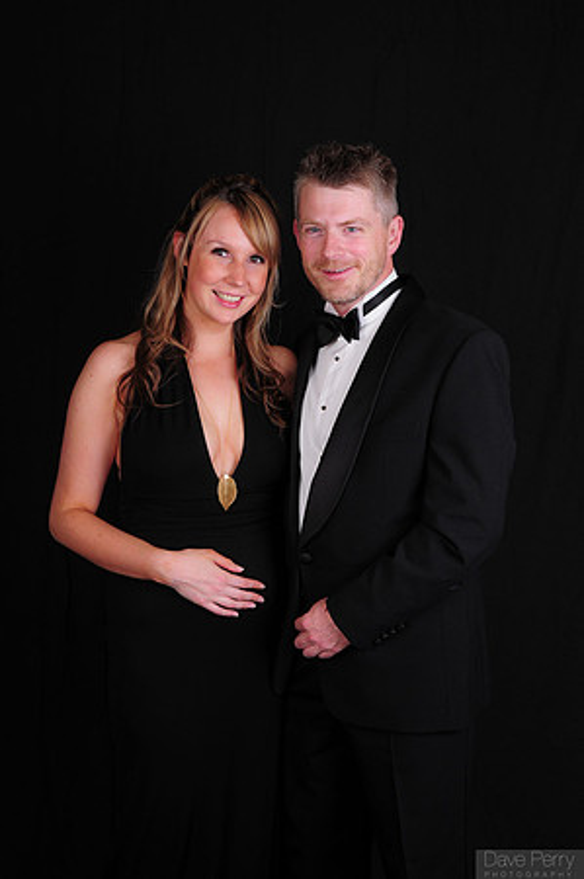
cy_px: 440
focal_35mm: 46
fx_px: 1134
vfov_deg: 42.4
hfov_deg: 28.9
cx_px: 292
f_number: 8
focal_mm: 31
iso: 200
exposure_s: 1/125
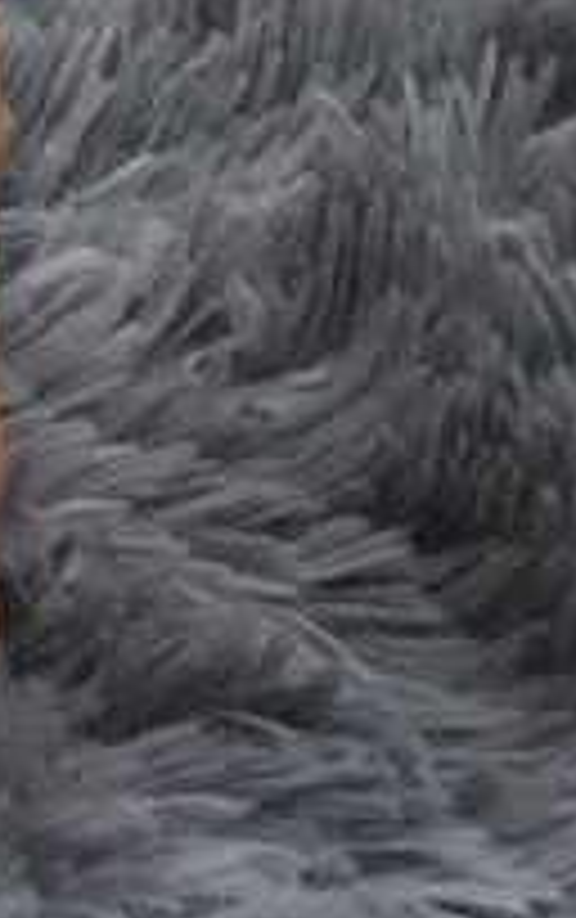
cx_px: -666
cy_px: -1089
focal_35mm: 193
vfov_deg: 9.9
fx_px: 4834
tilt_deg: -7.6
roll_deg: -0.1
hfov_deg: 6.6
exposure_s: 1/33
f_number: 2.4
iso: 100
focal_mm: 3.3
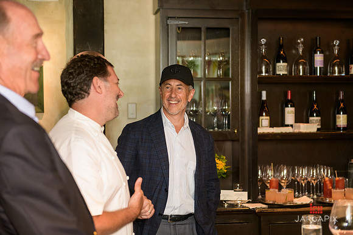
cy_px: 118
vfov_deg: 21.9
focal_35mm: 62
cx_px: 176
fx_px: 608
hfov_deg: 32.4
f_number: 3.2
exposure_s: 1/125
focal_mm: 62
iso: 1250
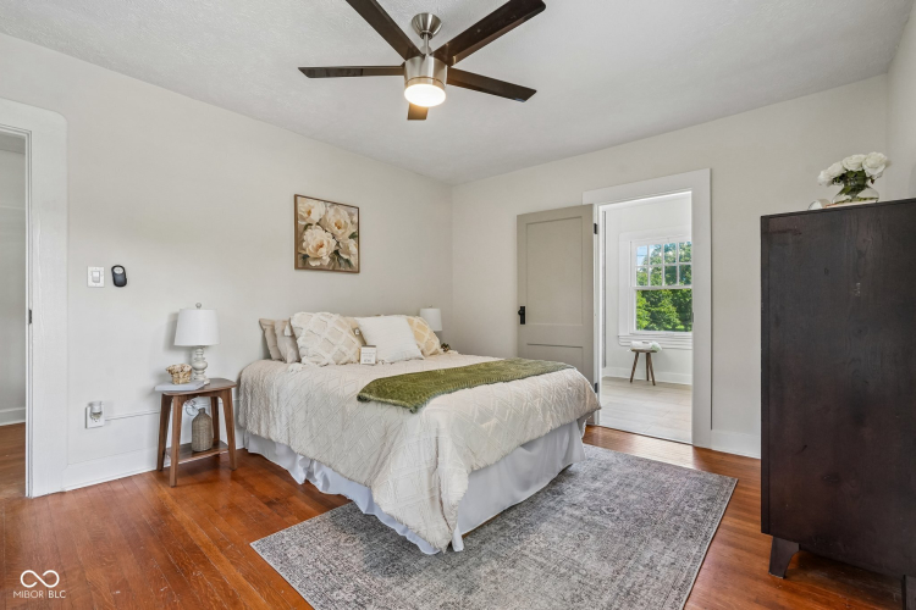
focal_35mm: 16
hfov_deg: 96.7
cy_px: 305
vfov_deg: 73.7
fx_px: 407
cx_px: 458
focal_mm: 16
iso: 800
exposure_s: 1/30
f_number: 8
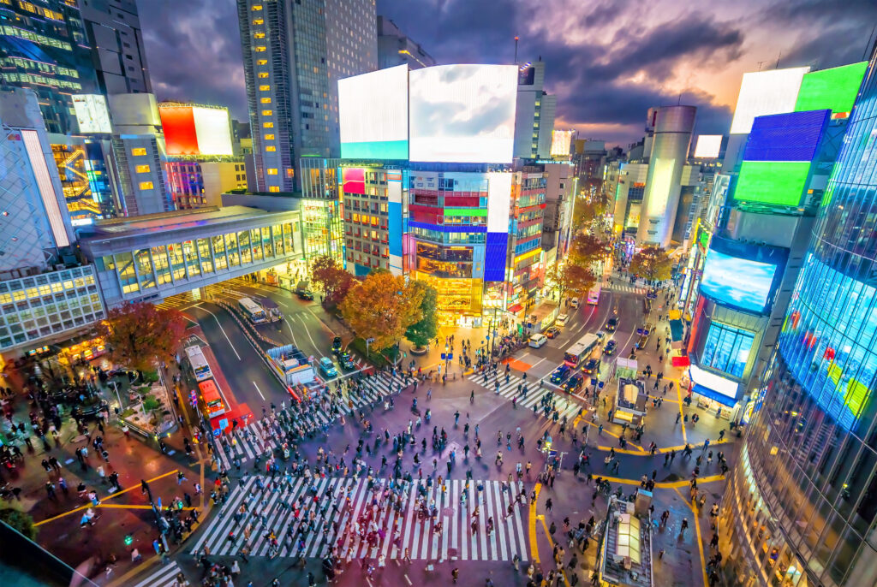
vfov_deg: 77.5
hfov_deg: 100.3
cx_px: 438
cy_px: 294
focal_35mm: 15
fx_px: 366
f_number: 4
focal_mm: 10
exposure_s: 1/30
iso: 320
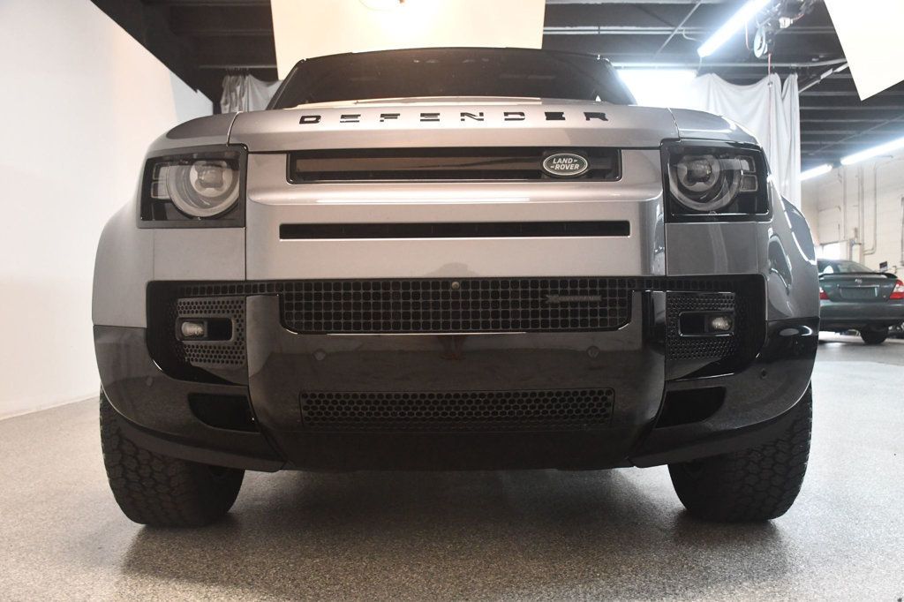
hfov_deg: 53.1
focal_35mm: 36
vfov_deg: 36.8
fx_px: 904
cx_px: 452
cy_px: 301
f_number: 3.8
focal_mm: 24
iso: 3200
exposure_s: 1/125
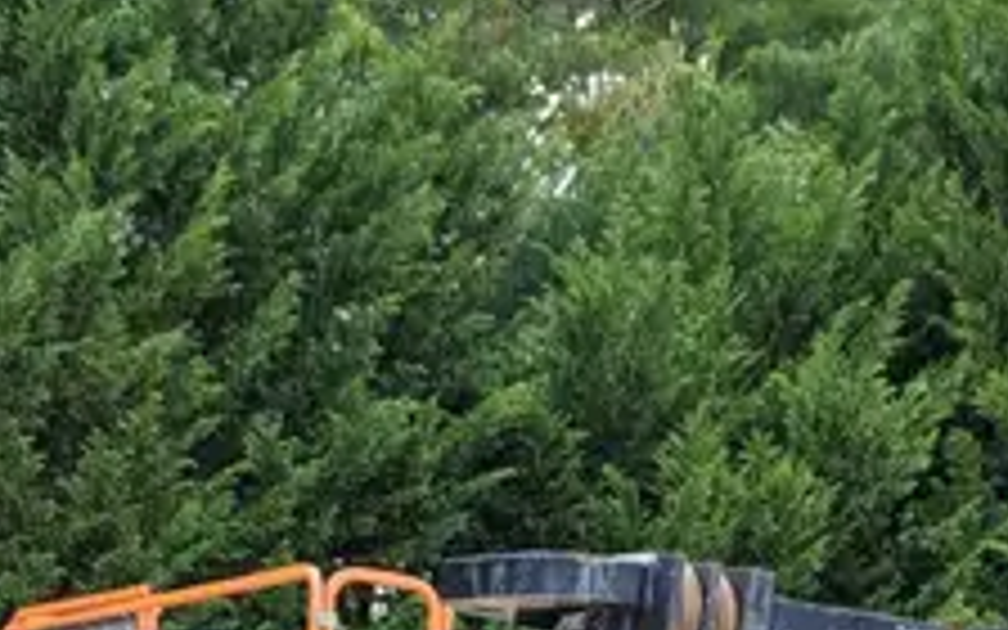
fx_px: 2472
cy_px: 1550
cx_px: 436
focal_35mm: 90
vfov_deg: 11.7
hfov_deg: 23.0
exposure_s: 1/773
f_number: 1.8
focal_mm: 5.4
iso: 40
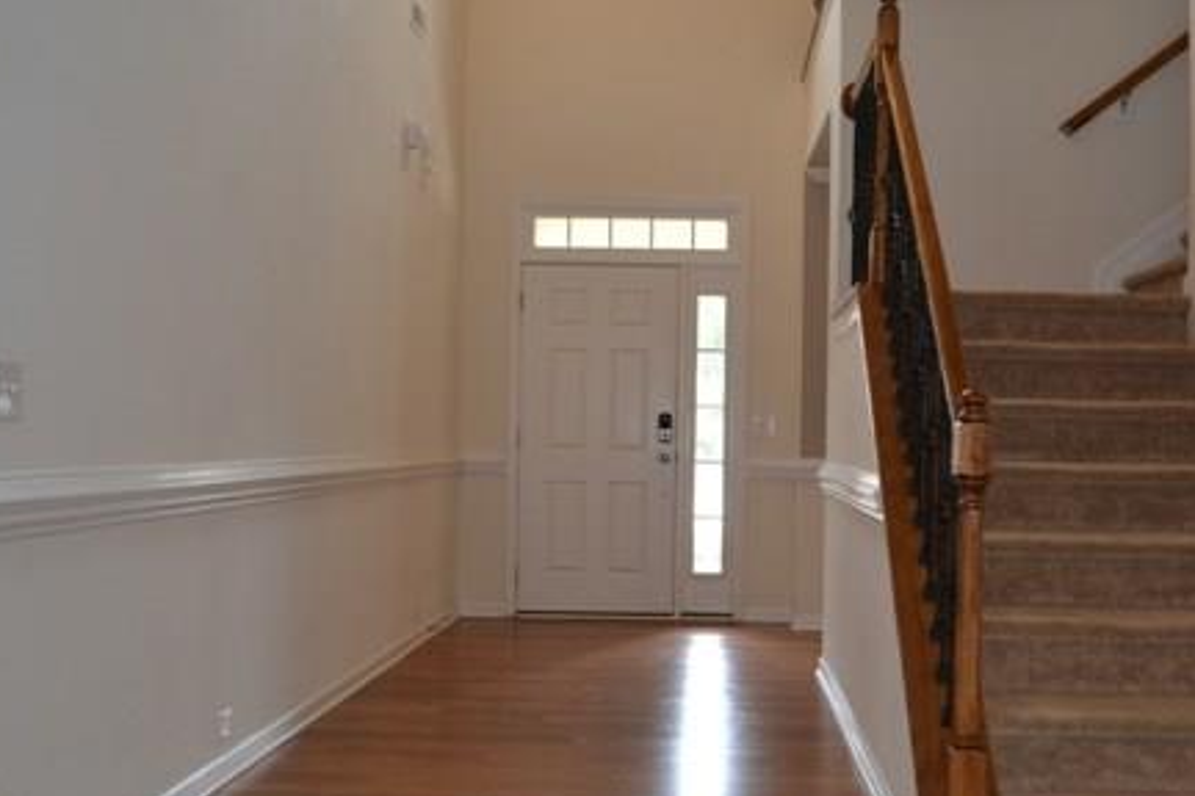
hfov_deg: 48.2
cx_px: 719
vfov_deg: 33.4
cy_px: 408
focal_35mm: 40
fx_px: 1328
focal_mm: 18
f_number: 3.5
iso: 450
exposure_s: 1/60
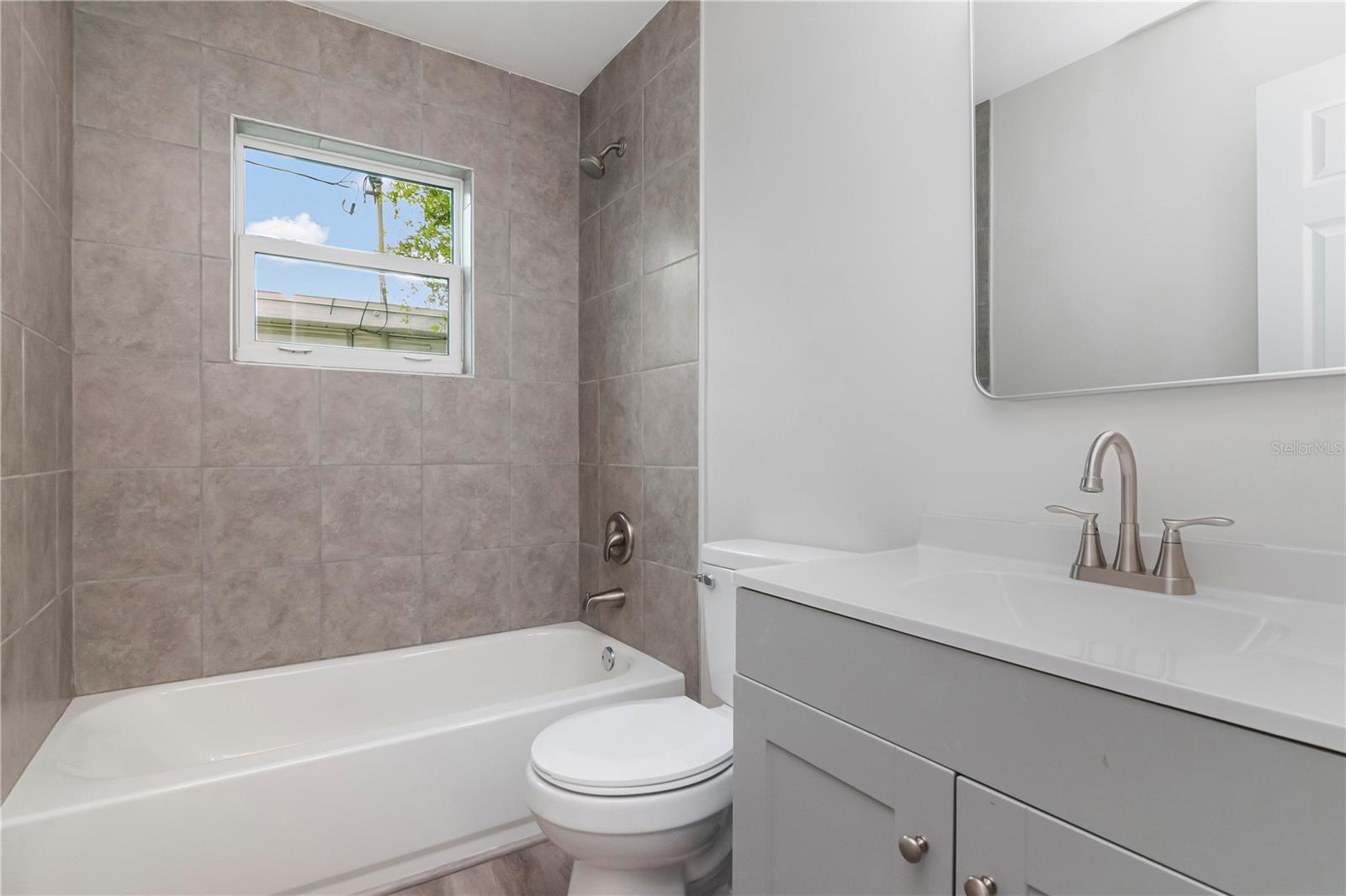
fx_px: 617
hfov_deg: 95.0
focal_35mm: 16
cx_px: 673
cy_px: 448
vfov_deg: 72.0
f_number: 9
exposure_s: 1/100
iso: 1250
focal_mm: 11
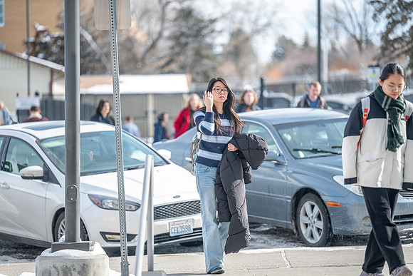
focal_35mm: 160
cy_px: 138
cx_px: 206
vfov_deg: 8.6
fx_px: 1836
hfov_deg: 12.8
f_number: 2.8
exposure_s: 1/800
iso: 100
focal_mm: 160
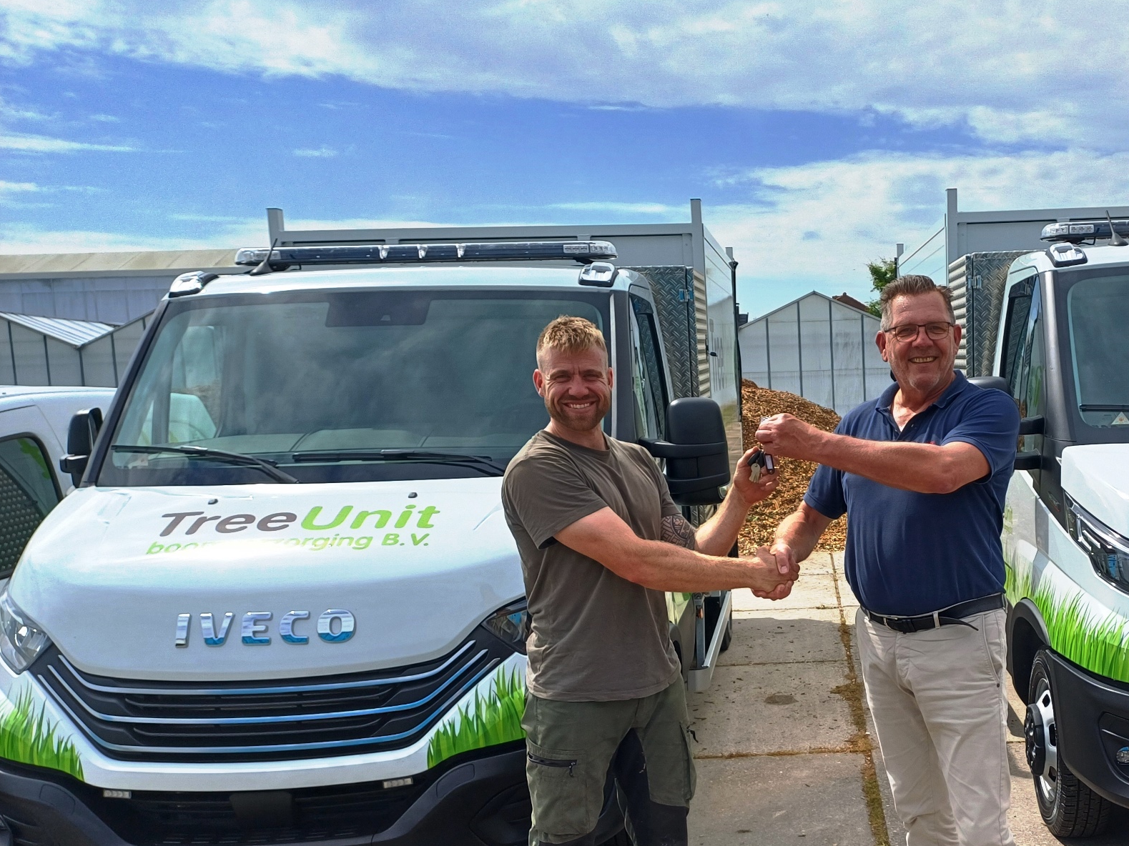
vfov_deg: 37.3
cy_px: 560
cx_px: 853
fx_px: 1239
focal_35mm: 38
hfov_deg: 47.1
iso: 50
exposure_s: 1/1259
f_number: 1.8
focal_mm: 4.65
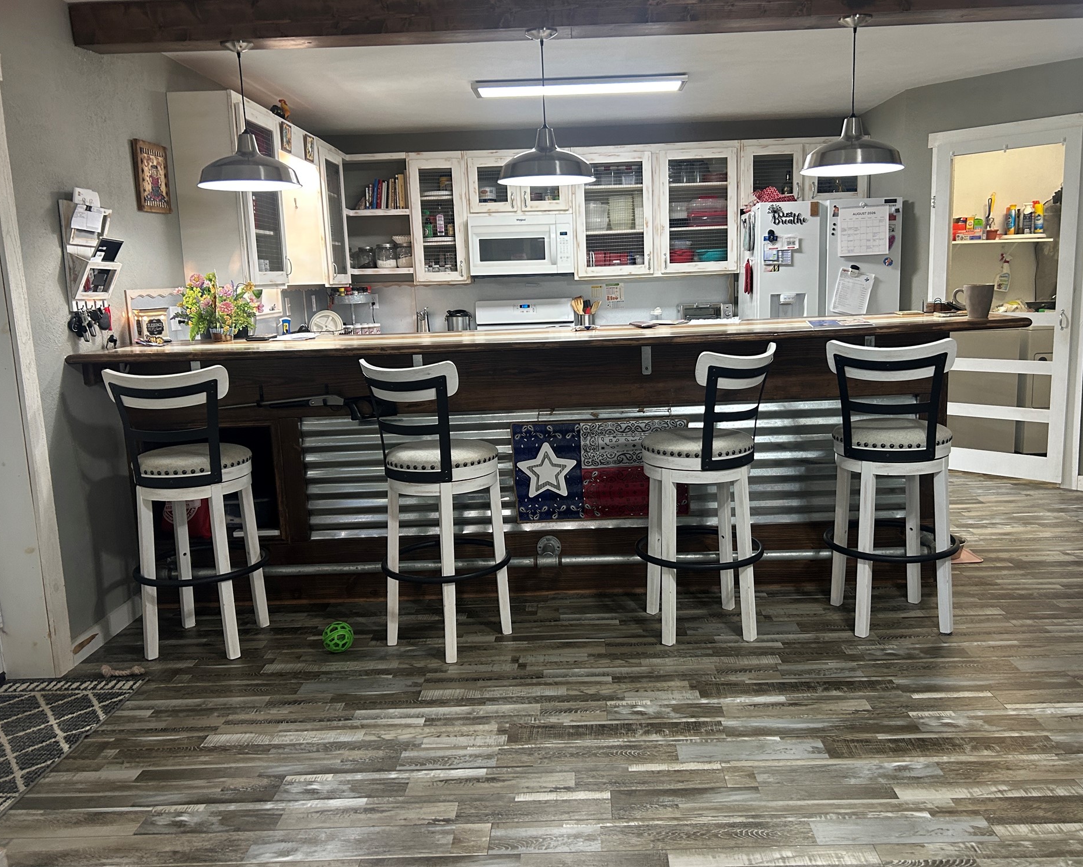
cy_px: 429
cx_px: 572
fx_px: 898
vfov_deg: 51.5
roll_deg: +1.4
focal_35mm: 28
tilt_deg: -10.8
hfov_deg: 62.2
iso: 200
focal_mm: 5.7
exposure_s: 1/60
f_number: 1.5
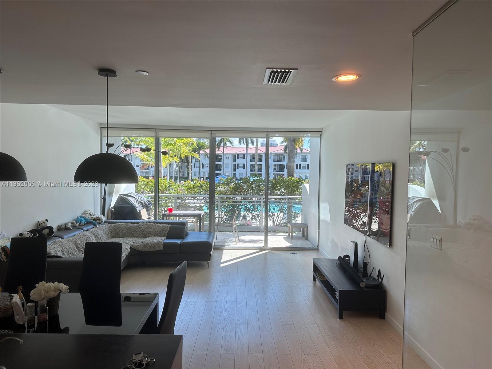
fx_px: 341
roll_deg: -1.1
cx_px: 246
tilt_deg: -2.0
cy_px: 184
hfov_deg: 71.6
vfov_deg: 56.8
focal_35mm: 24
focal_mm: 6.86
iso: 80
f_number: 1.78
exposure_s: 1/587
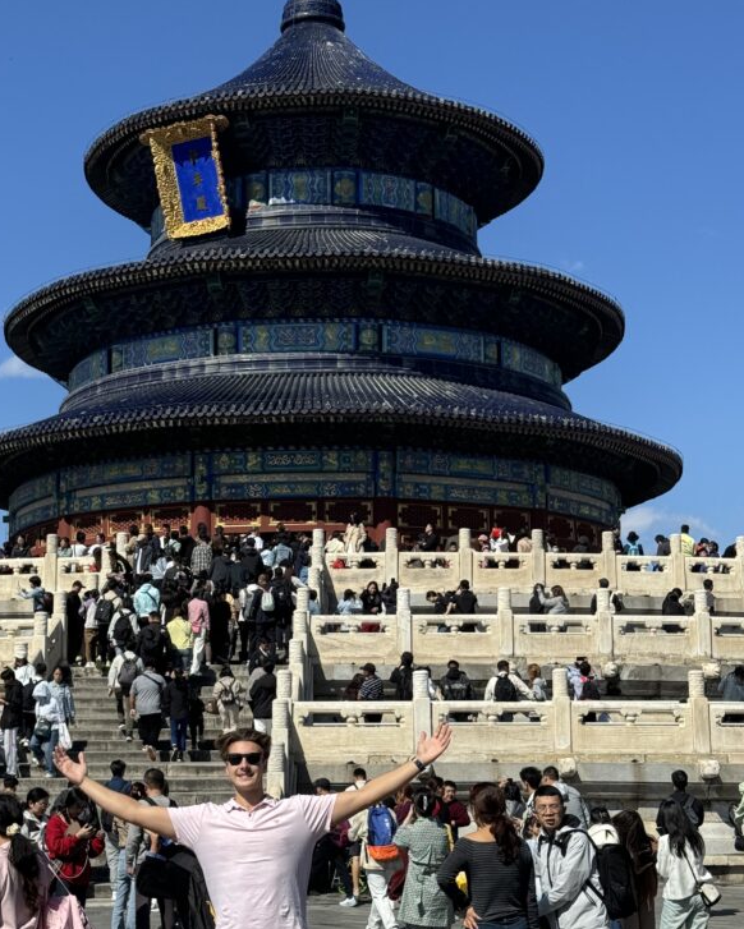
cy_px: 506
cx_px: 314
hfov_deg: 23.1
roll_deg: +0.5
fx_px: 1816
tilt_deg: +8.5
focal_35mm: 66
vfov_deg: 28.7
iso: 64
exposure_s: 1/6410
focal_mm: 6.76
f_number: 1.78
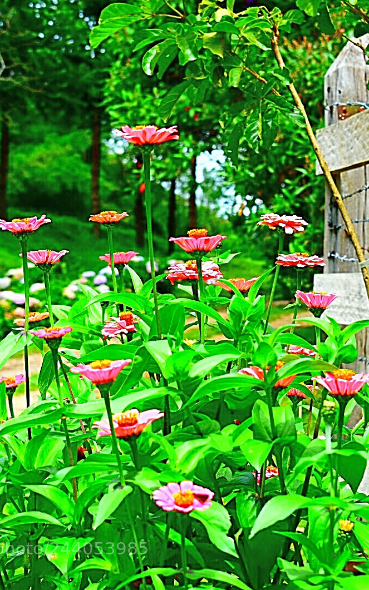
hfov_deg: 10.3
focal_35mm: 127
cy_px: 296
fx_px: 2040
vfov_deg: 16.5
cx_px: 302
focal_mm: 55
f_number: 9
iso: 200
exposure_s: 1/320
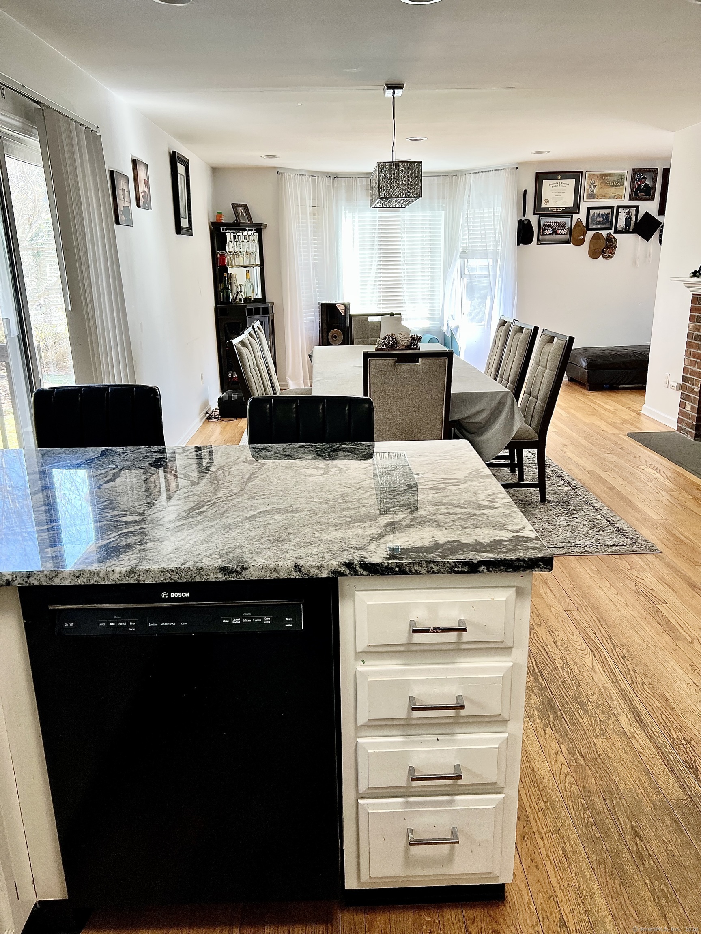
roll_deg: +0.9
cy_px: 467
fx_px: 702
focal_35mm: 26
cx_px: 350
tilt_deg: -16.5
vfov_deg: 67.3
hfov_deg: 53.1
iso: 80
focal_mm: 5.7
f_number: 1.5
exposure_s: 1/120
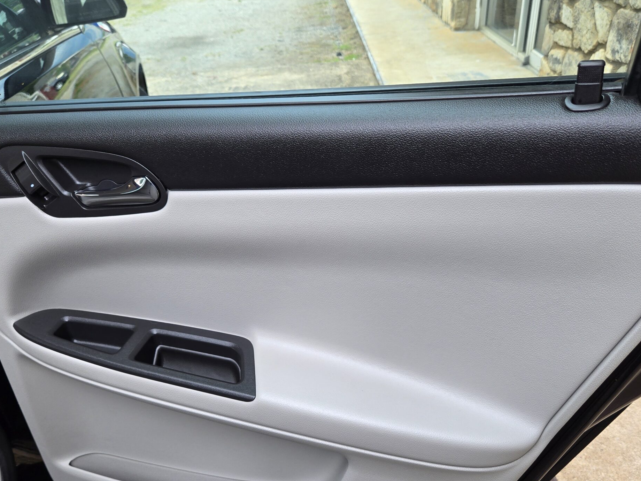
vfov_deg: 43.7
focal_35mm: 32
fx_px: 593
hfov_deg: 56.8
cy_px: 309
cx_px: 325
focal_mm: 5.4
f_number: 1.8
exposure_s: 1/189
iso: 25
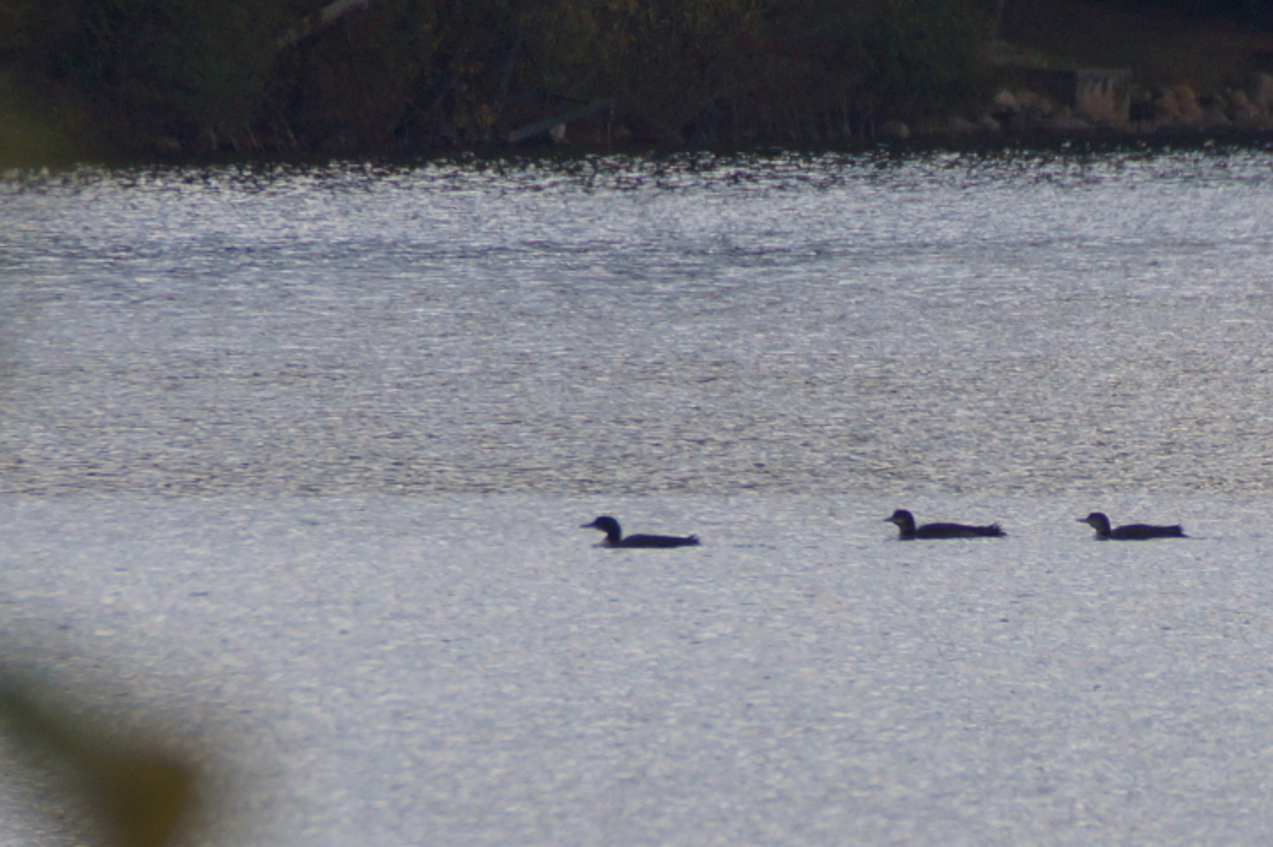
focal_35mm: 521
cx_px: 679
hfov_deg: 4.0
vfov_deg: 2.6
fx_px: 18410
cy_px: 486
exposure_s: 1/400
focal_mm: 250
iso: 160
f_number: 6.3
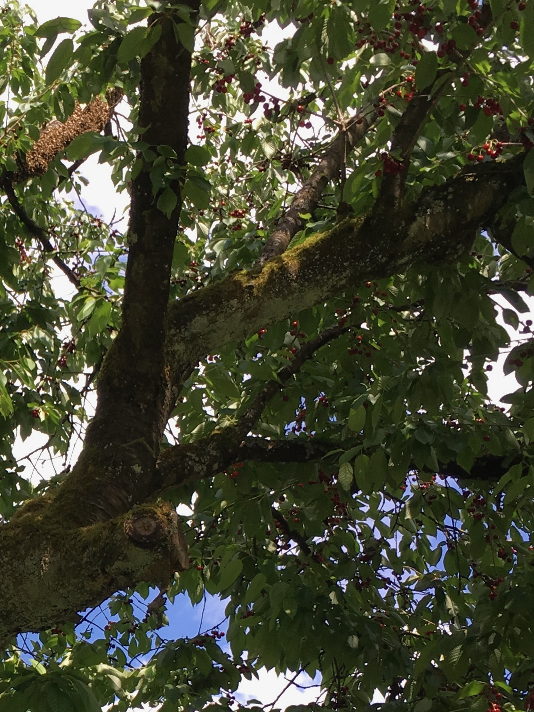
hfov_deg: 19.3
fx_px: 1502
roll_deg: +3.0
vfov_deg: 26.1
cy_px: 581
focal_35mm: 73
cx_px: -52
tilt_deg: +29.9
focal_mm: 4.15
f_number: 2.2
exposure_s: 1/596
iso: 25
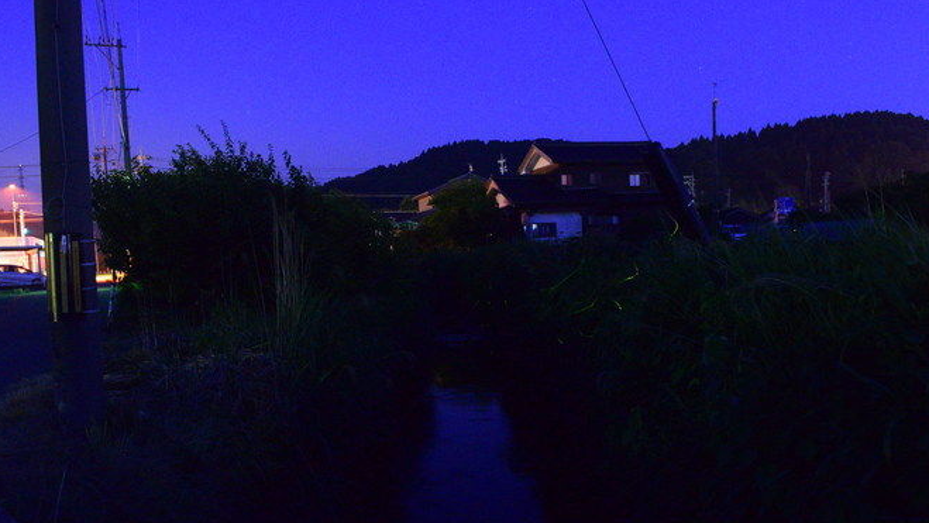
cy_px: 357
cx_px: 479
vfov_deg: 33.4
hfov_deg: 56.6
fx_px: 862
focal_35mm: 35
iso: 3200
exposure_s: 17.9
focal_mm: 18
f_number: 8
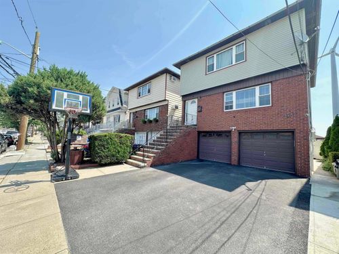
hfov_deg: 102.1
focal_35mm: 14
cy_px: 127
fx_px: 137
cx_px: 170
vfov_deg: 85.7
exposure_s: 1/651
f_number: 2.2
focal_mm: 2.22
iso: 40
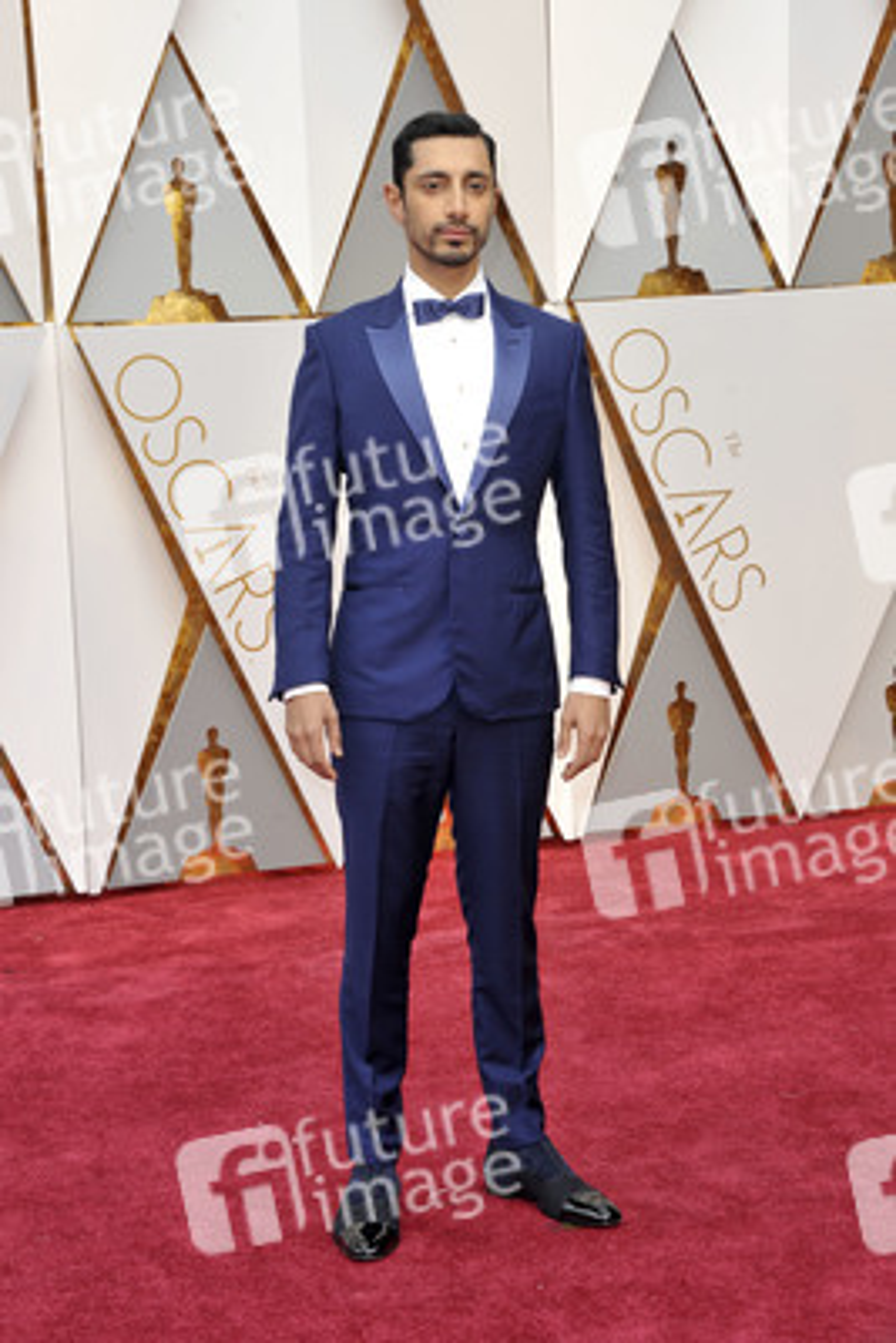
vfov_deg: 26.0
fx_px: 2909
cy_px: 672
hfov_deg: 17.5
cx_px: 448
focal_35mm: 78
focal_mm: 78
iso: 1000
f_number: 8
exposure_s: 1/250
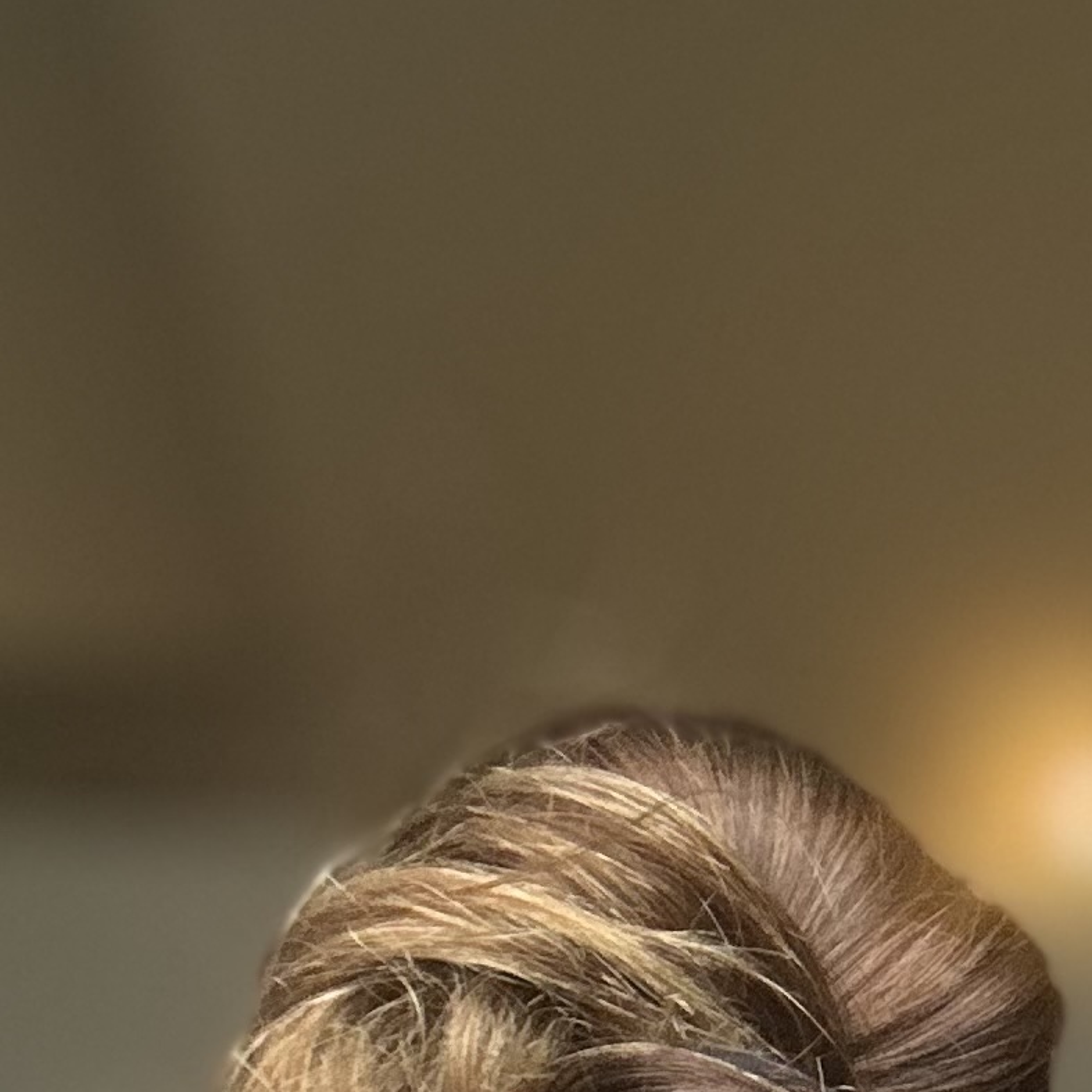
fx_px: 3712
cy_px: 1783
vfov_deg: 15.1
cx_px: 1252
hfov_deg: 16.2
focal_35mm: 104
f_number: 1.9
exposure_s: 1/60
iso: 100
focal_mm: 2.69
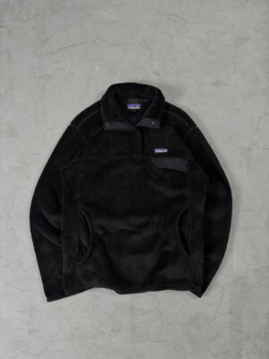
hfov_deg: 56.8
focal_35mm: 24
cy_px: 180
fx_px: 249
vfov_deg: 71.6
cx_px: 134
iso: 160
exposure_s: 1/60
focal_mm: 6.76
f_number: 1.78
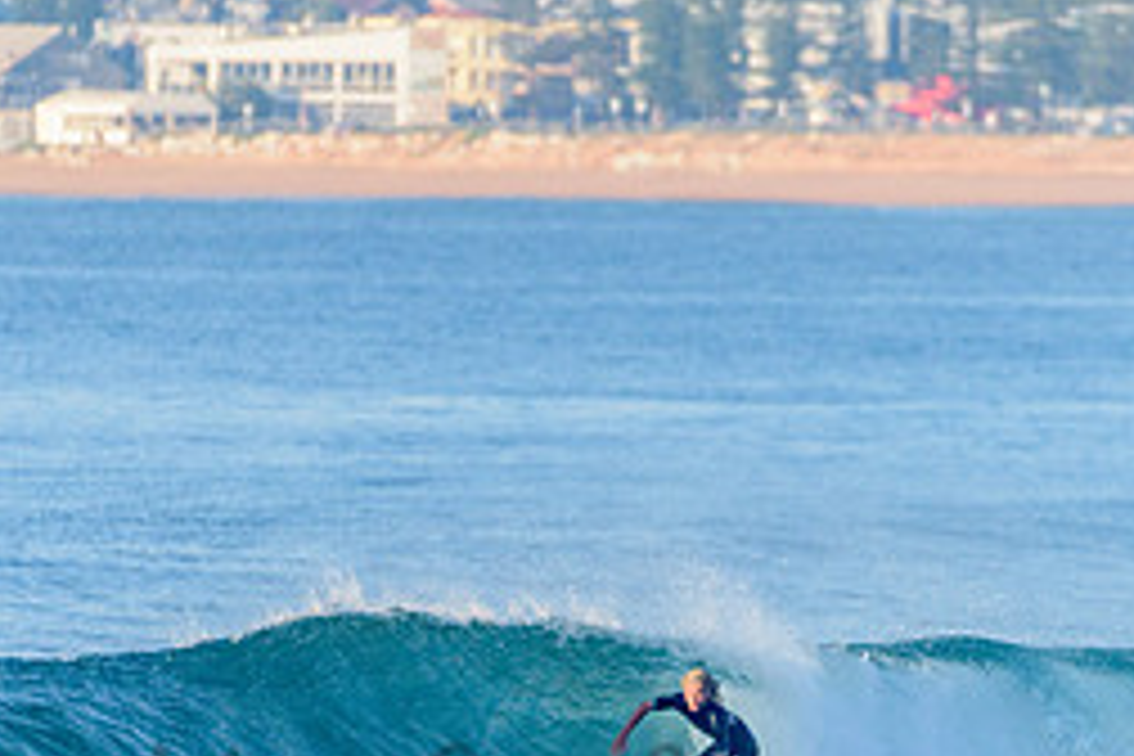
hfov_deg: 1.8
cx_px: 616
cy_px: 776
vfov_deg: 1.2
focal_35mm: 1153
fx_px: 36317
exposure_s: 1/2000
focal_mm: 500
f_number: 5.6
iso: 400
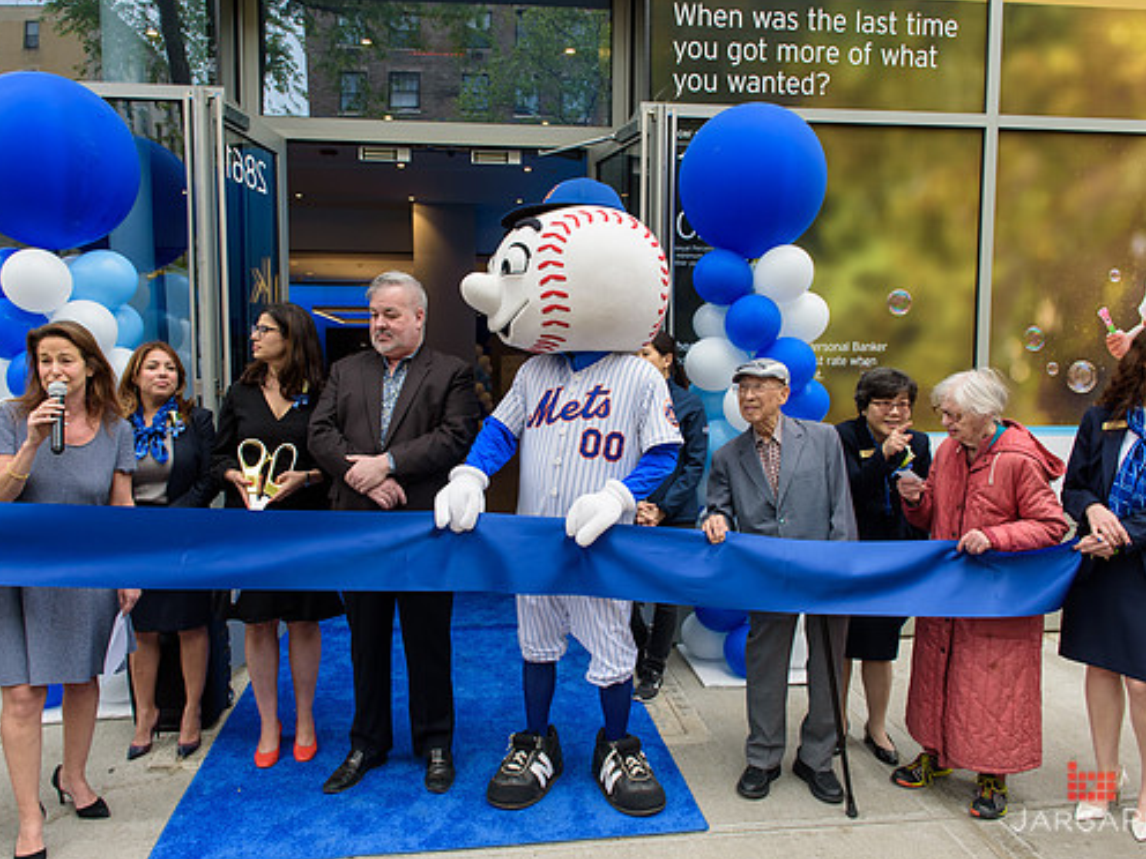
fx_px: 894
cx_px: 561
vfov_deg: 51.4
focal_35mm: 27
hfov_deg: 65.3
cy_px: 435
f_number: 5
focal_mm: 24
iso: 200
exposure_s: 1/250
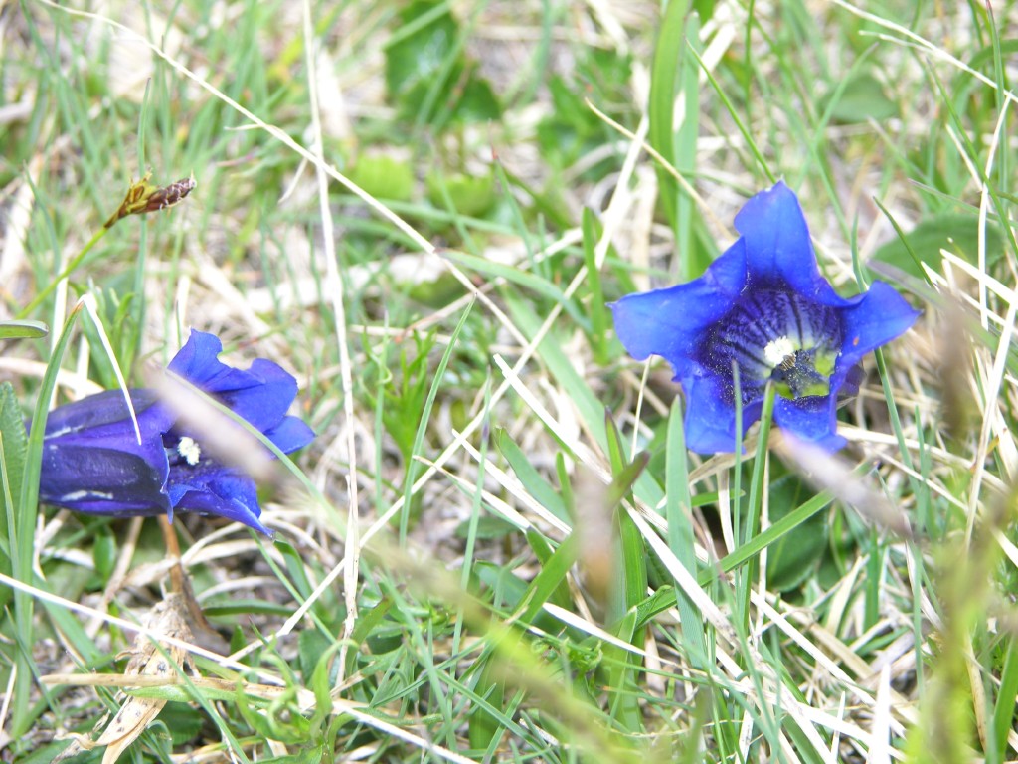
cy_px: 382
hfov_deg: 12.3
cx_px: 509
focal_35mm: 160
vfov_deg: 9.3
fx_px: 4705
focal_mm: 41.1
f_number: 3.9
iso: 50
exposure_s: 1/129
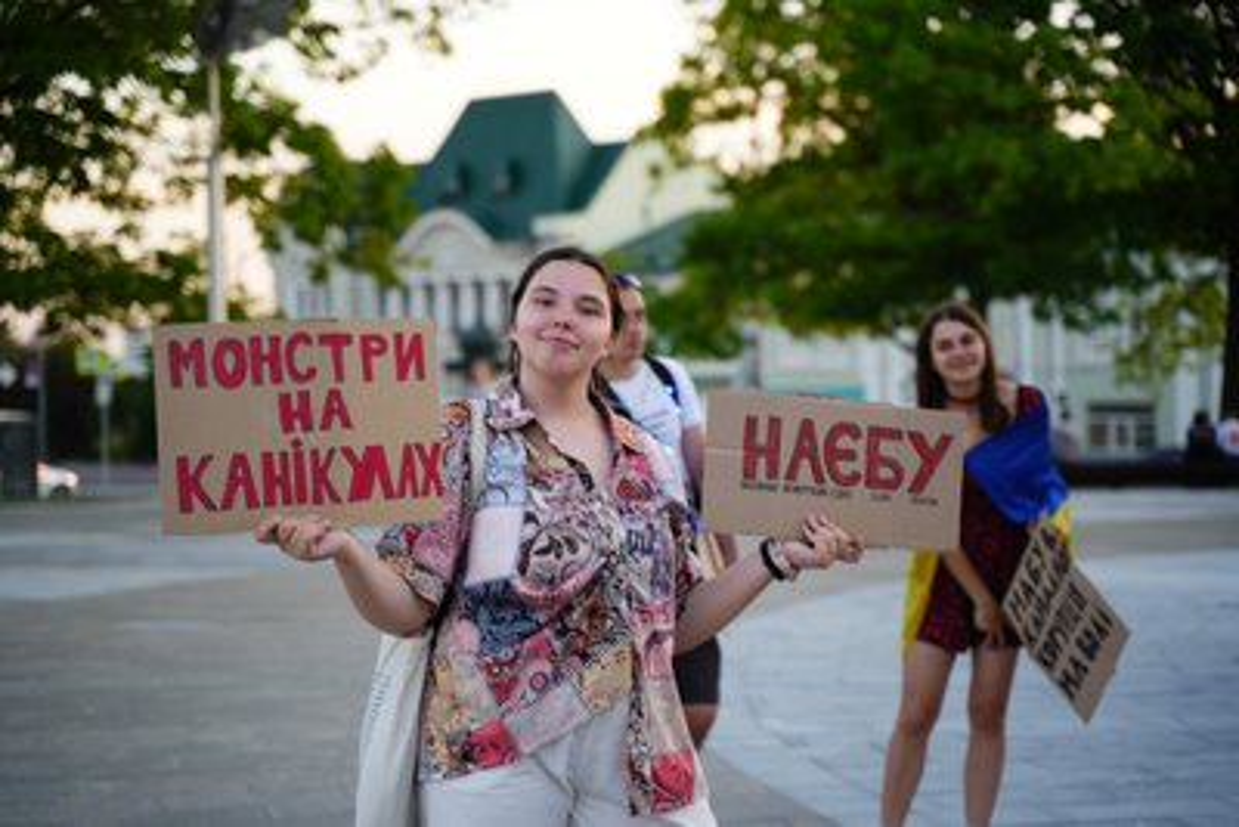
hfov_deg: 27.0
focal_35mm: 75
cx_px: 620
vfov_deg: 18.2
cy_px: 414
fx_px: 2582
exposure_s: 1/80
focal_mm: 75
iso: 160
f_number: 2.8
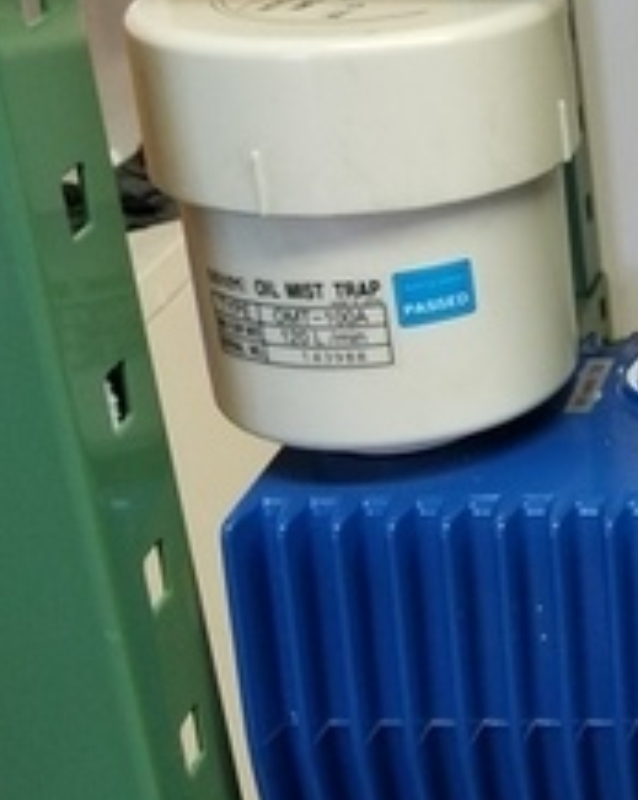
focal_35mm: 75
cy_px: 361
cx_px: 1066
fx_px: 1774
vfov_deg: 25.4
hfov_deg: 17.4
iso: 160
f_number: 1.7
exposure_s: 1/33
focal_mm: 4.25
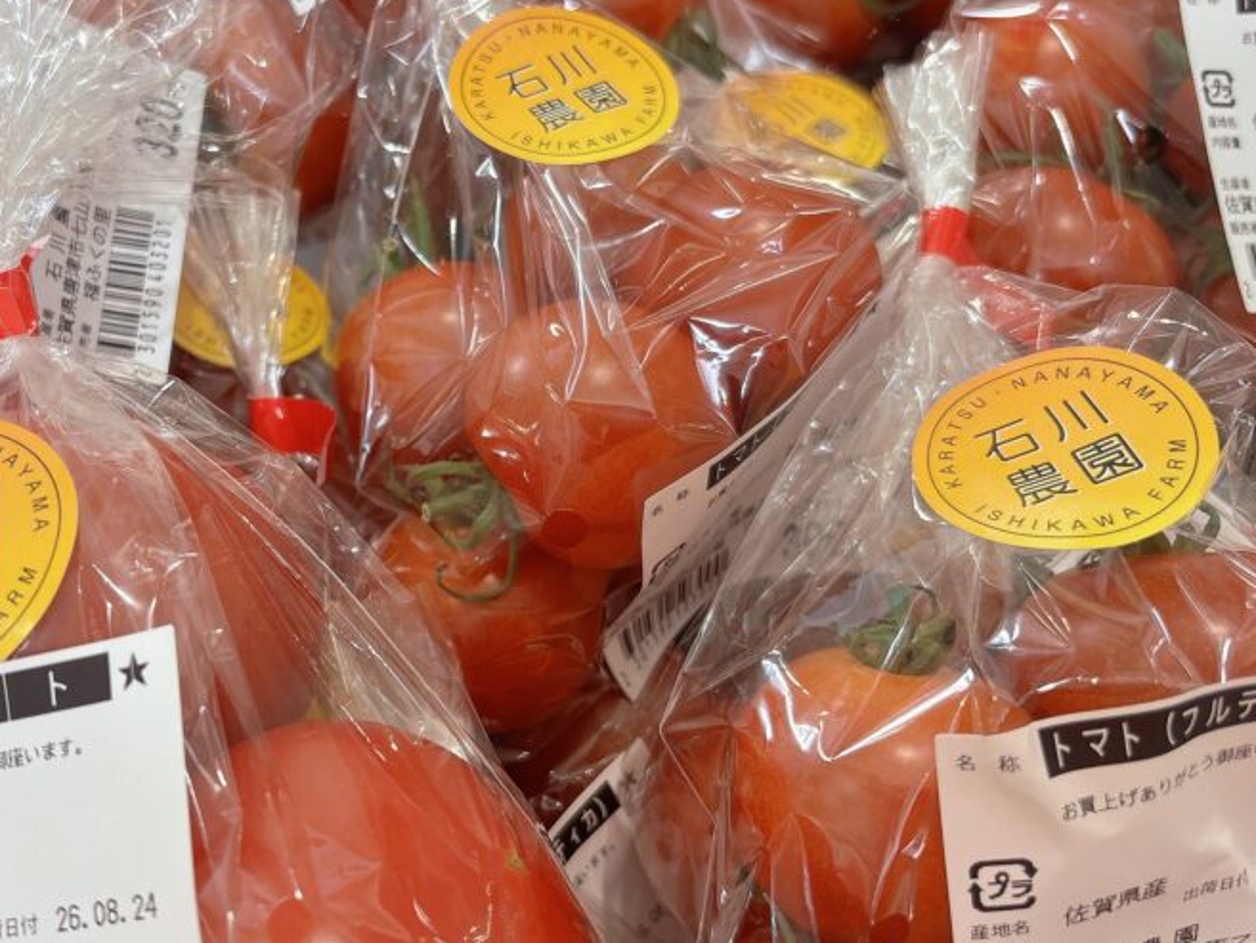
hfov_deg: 47.9
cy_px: 434
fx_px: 1379
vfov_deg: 37.7
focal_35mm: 38
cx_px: 382
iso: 80
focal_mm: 5.96
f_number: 1.6
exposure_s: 1/60
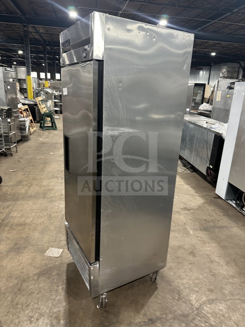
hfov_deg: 56.8
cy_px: 164
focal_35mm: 24
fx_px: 226
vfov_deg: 71.6
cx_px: 122
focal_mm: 6.86
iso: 320
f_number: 1.78
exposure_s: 1/60
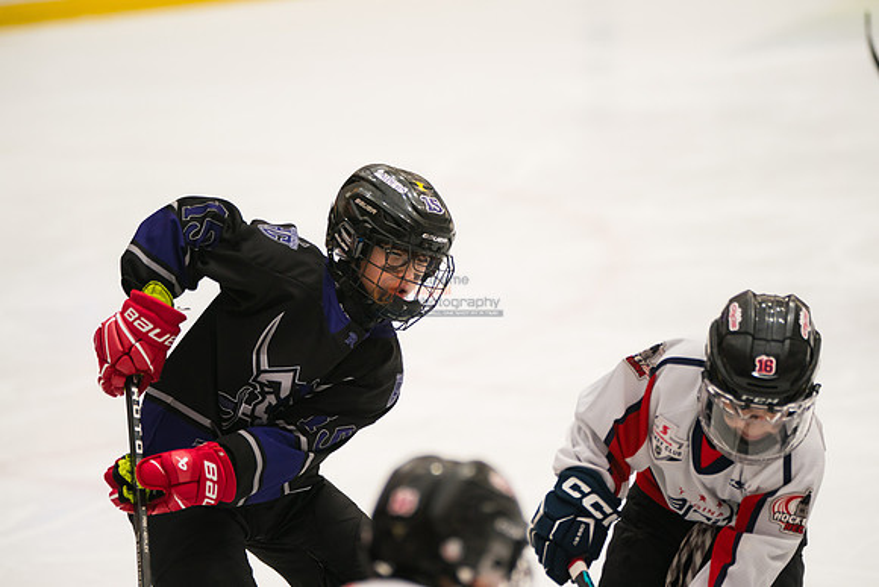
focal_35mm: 186
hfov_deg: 11.1
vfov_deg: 7.4
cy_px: 294
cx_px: 440
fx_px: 4542
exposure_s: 1/1250
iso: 2000
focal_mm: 186
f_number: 3.2
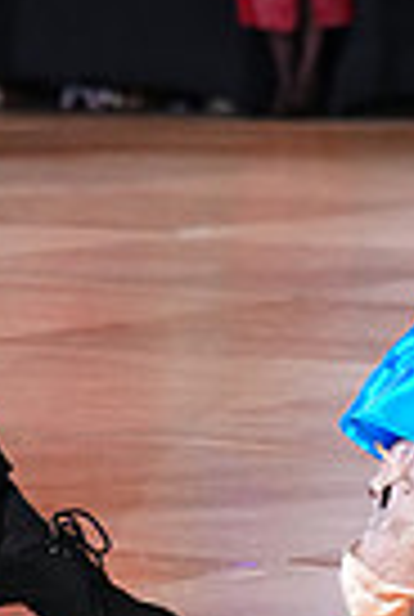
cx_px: 623
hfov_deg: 4.6
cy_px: -387
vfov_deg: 6.8
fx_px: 5080
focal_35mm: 296
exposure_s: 1/400
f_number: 2.8
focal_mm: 70
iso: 2500
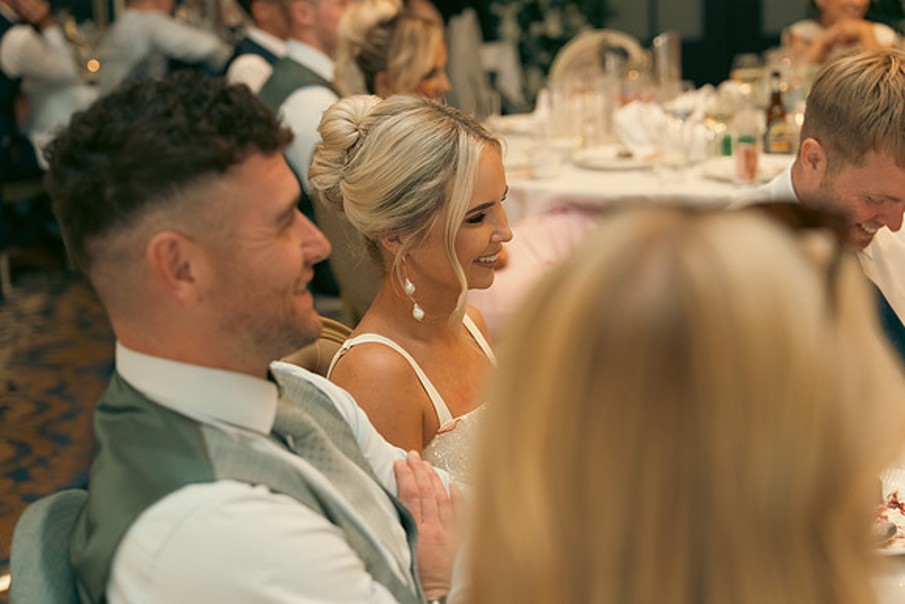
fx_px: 1760
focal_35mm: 70
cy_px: 302
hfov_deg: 28.8
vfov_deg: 19.5
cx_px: 452
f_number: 3.5
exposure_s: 1/160
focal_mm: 70
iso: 2500
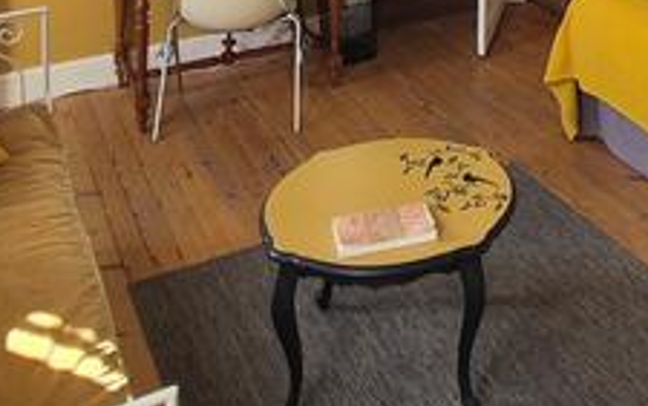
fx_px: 866
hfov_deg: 38.2
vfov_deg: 21.3
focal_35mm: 49
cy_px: -236
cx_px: 585
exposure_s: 1/100
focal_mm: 2.2
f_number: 2.2
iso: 64
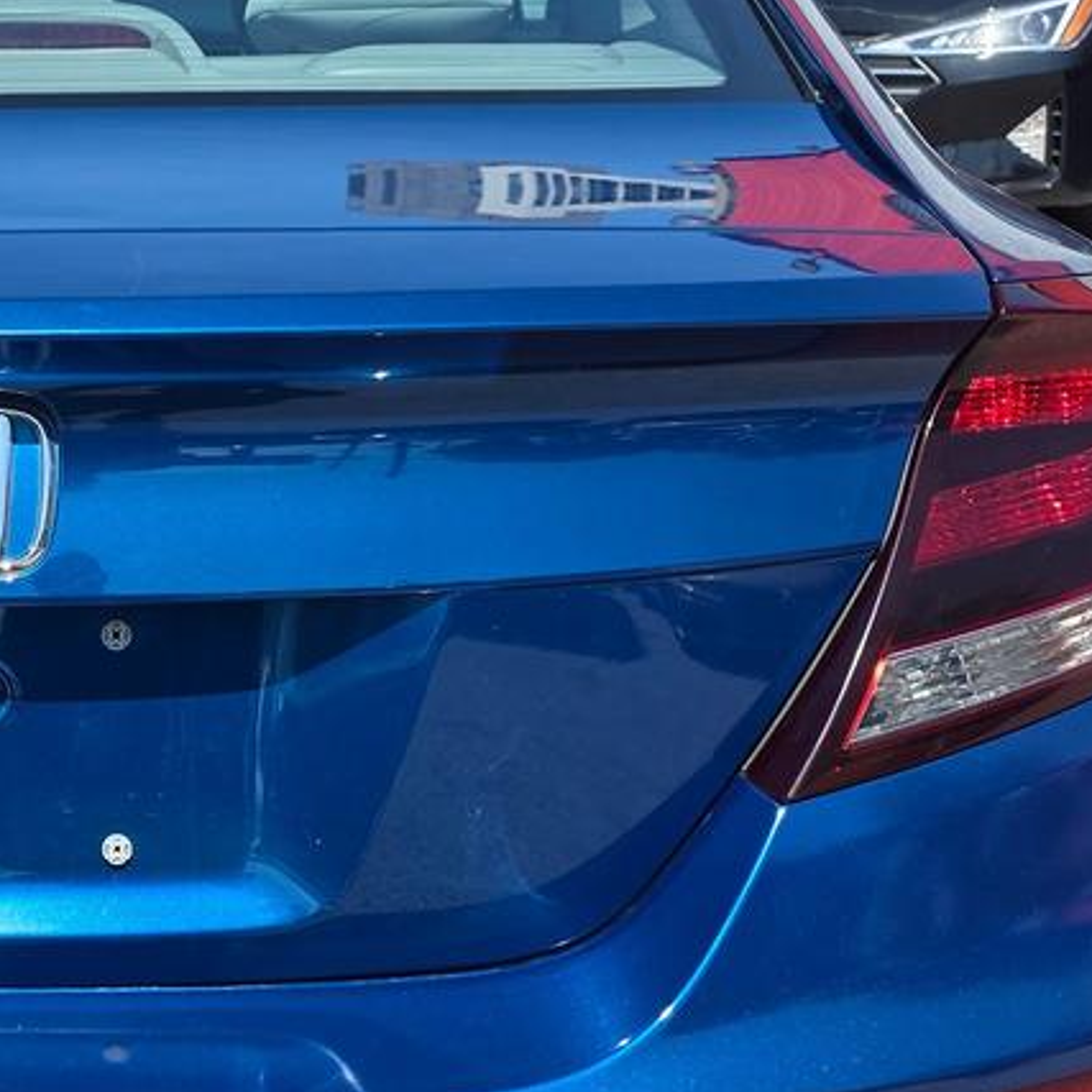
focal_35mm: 61
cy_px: 690
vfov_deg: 28.0
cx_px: 38
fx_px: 2177
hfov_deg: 26.8
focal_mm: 6.3
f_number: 1.7
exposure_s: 1/4057
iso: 80
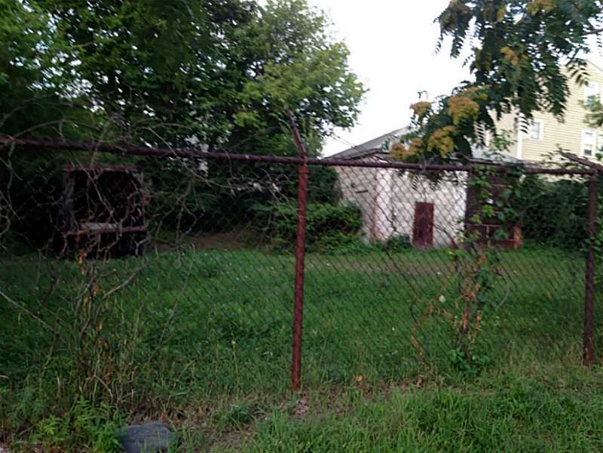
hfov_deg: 55.4
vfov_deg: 42.9
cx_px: 302
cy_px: 226
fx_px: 575
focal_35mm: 33
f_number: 2.4
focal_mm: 4.12
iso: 50
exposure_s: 1/40
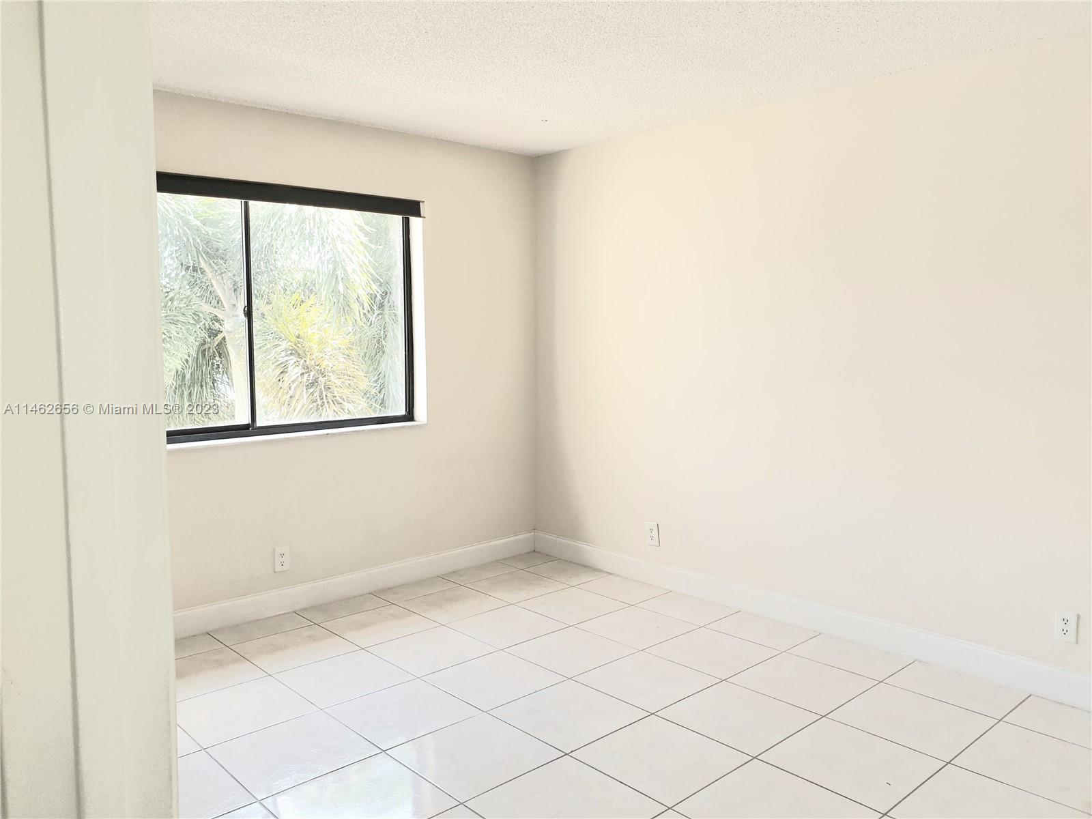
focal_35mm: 26
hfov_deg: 67.3
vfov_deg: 53.1
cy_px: 410
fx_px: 820
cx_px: 546
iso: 64
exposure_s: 1/120
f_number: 2.4
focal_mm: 4.3
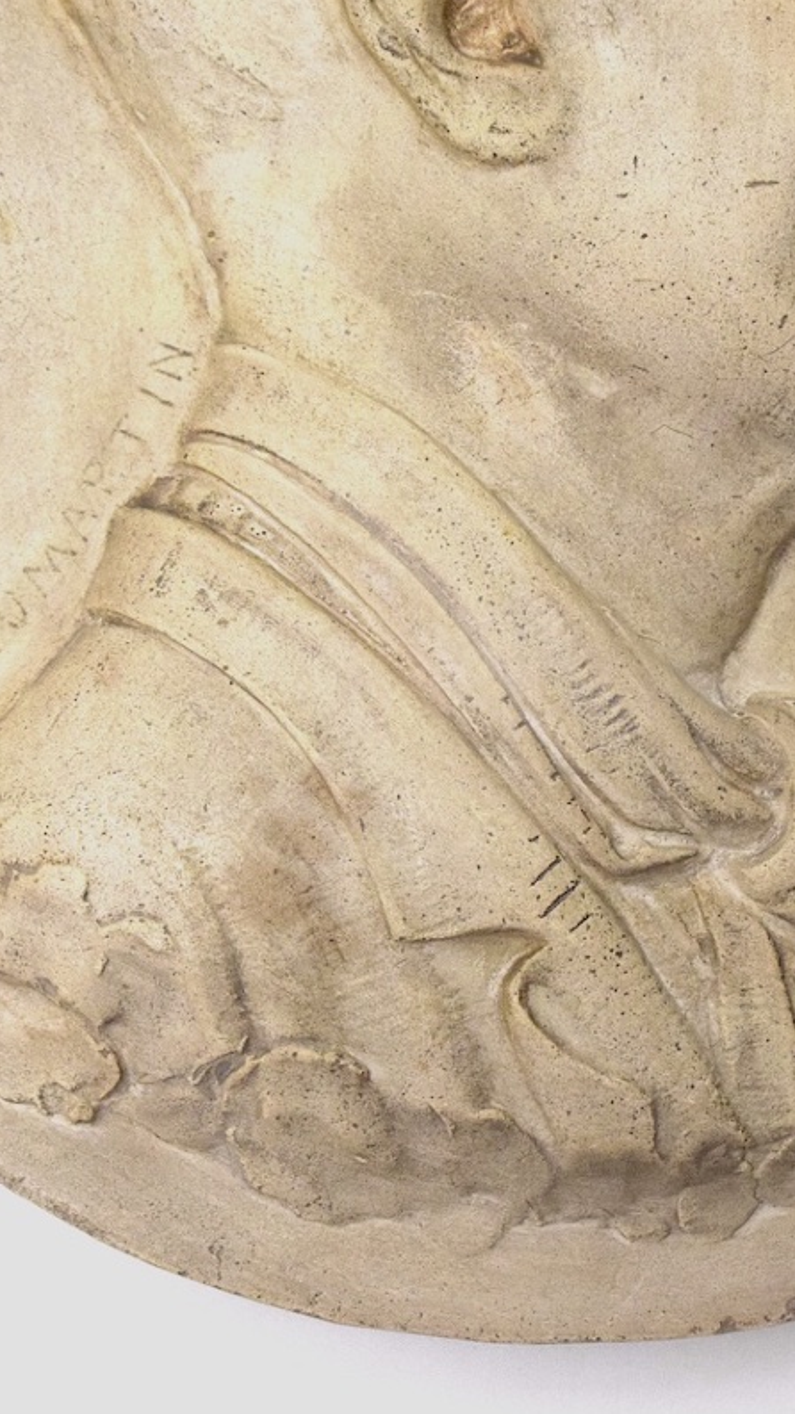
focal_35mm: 131
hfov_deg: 9.3
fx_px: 4902
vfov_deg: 16.4
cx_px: 611
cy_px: 711
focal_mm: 55
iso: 1250
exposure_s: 1/60
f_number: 5.6
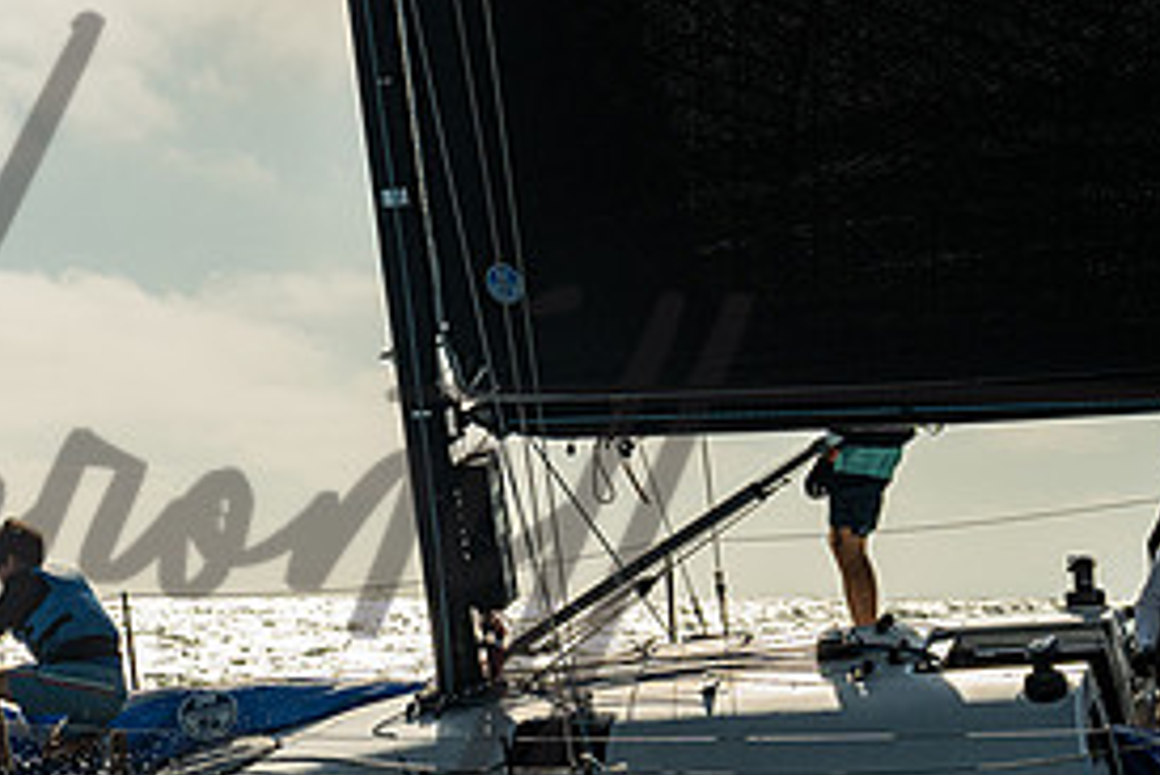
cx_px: 8
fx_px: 5094
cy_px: 425
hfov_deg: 12.8
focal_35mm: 158
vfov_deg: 8.7
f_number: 6.3
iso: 250
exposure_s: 1/1600
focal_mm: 66
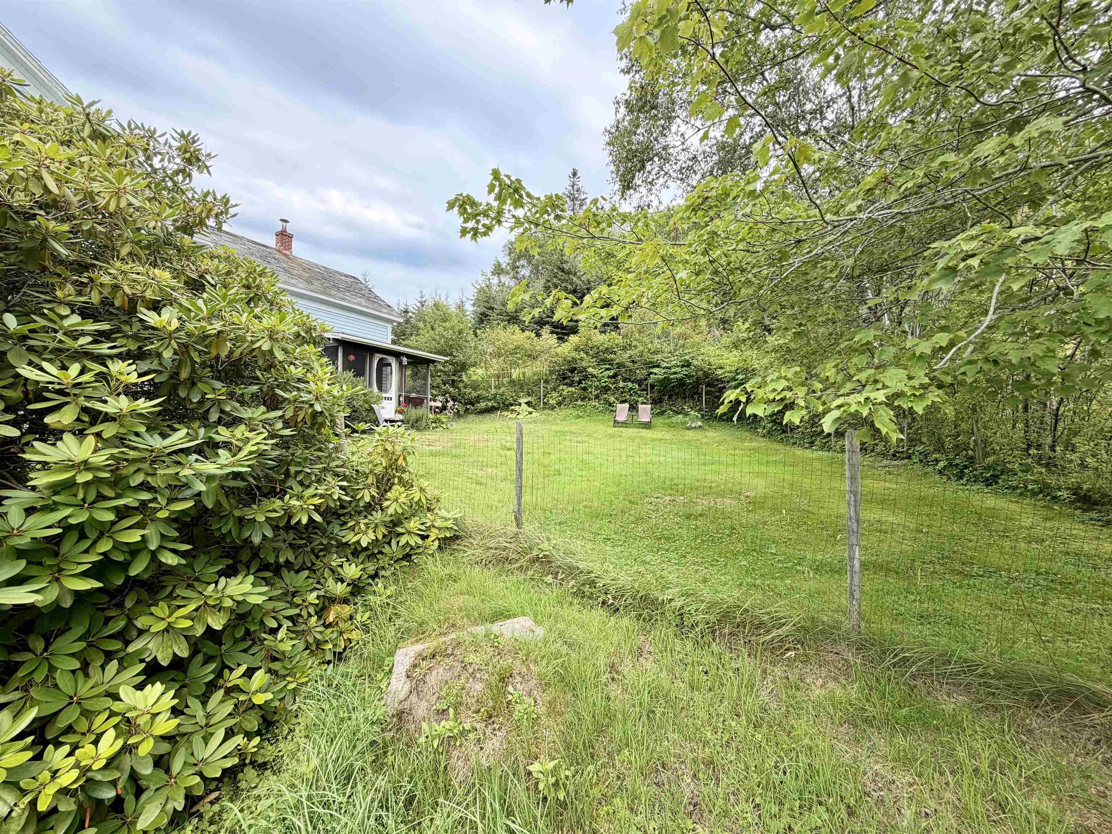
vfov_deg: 85.7
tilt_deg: +1.3
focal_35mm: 14
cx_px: 556
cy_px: 417
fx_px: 450
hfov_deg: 102.1
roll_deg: -0.2
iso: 50
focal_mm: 2.22
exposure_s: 1/502
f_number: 2.2
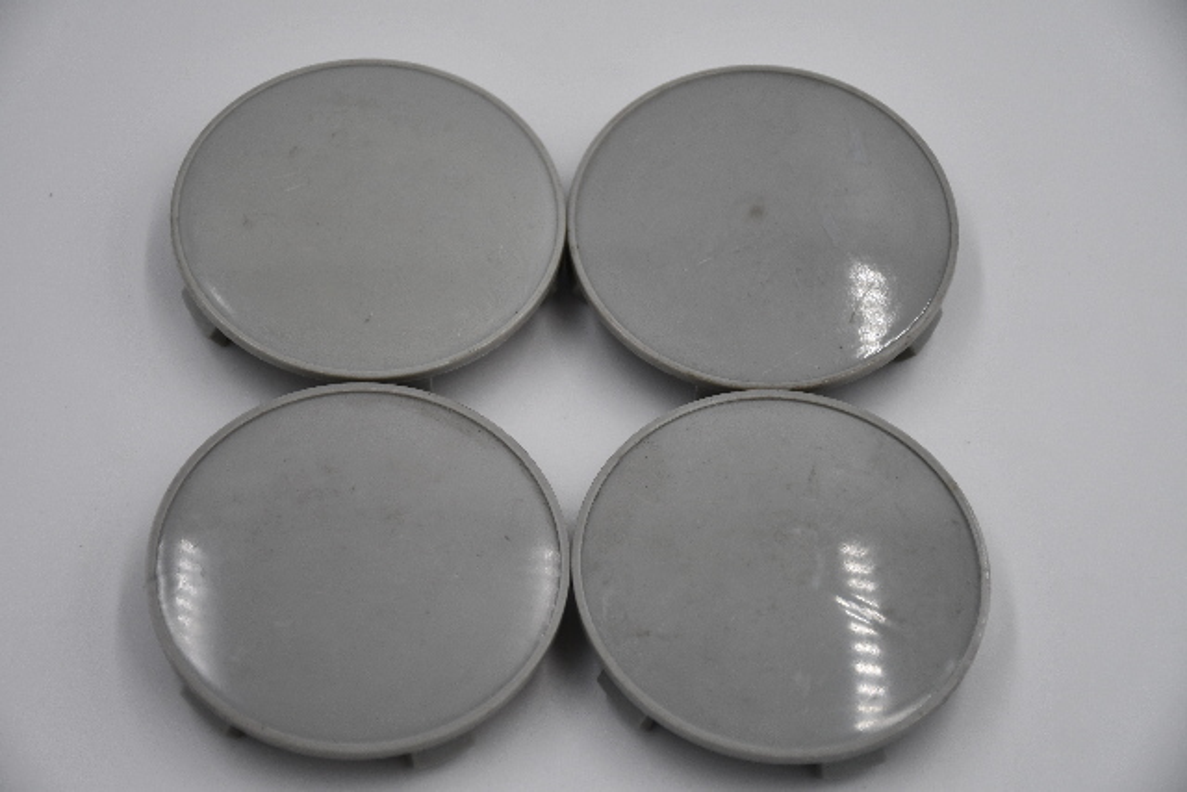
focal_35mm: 105
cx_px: 594
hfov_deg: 19.5
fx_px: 3463
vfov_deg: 13.0
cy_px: 396
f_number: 5
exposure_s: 1/500
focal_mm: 70
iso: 400
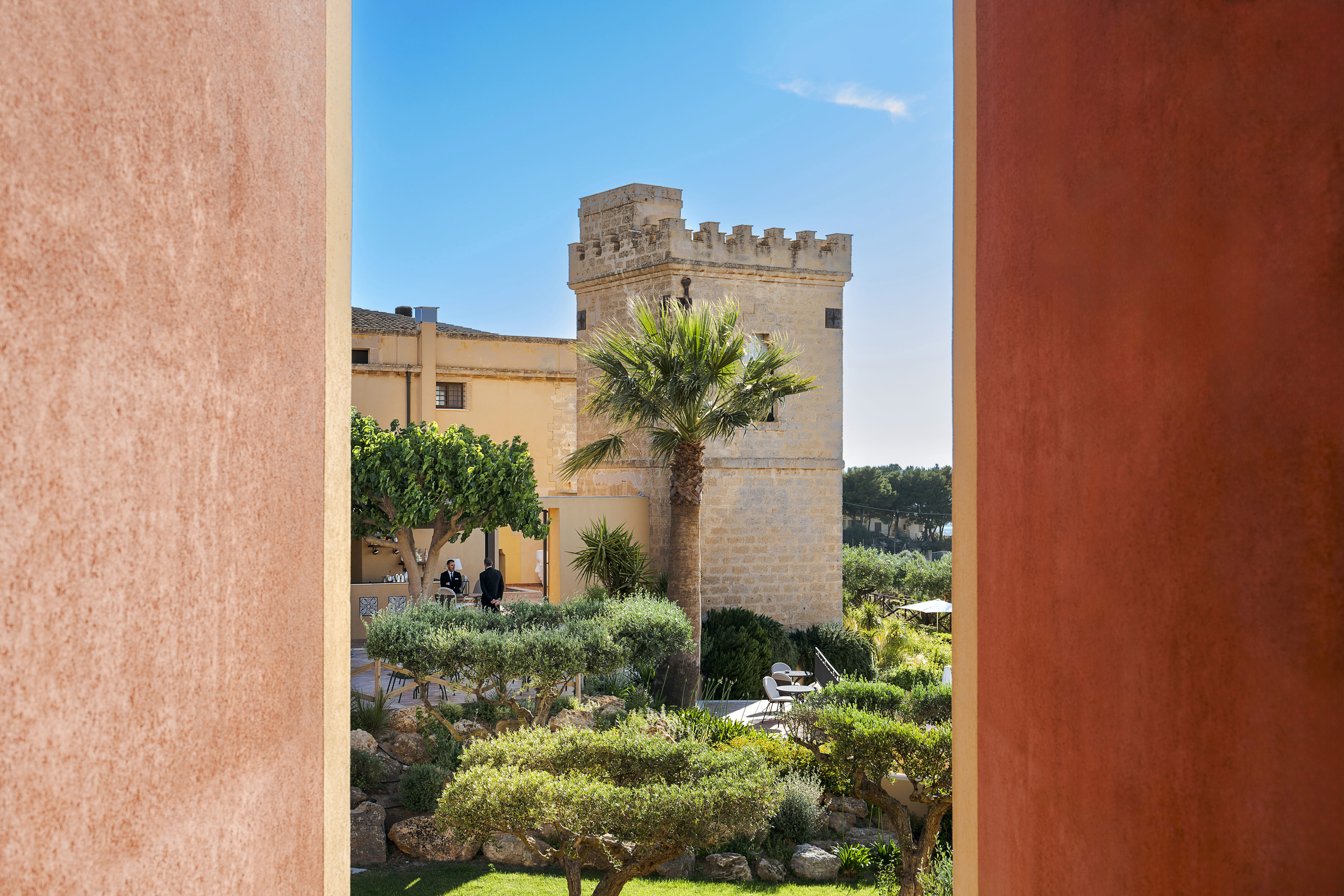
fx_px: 1643
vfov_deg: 30.5
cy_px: 448
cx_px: 672
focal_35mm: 44
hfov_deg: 44.5
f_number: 9
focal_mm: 44
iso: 100
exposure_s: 1/80
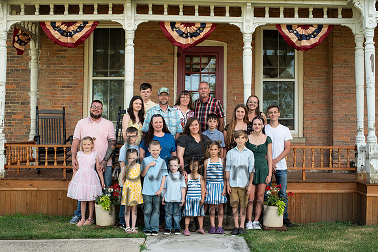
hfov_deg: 43.6
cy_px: 126
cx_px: 189
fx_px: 473
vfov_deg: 29.9
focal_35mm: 45
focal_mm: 45
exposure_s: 1/125
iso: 320
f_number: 8
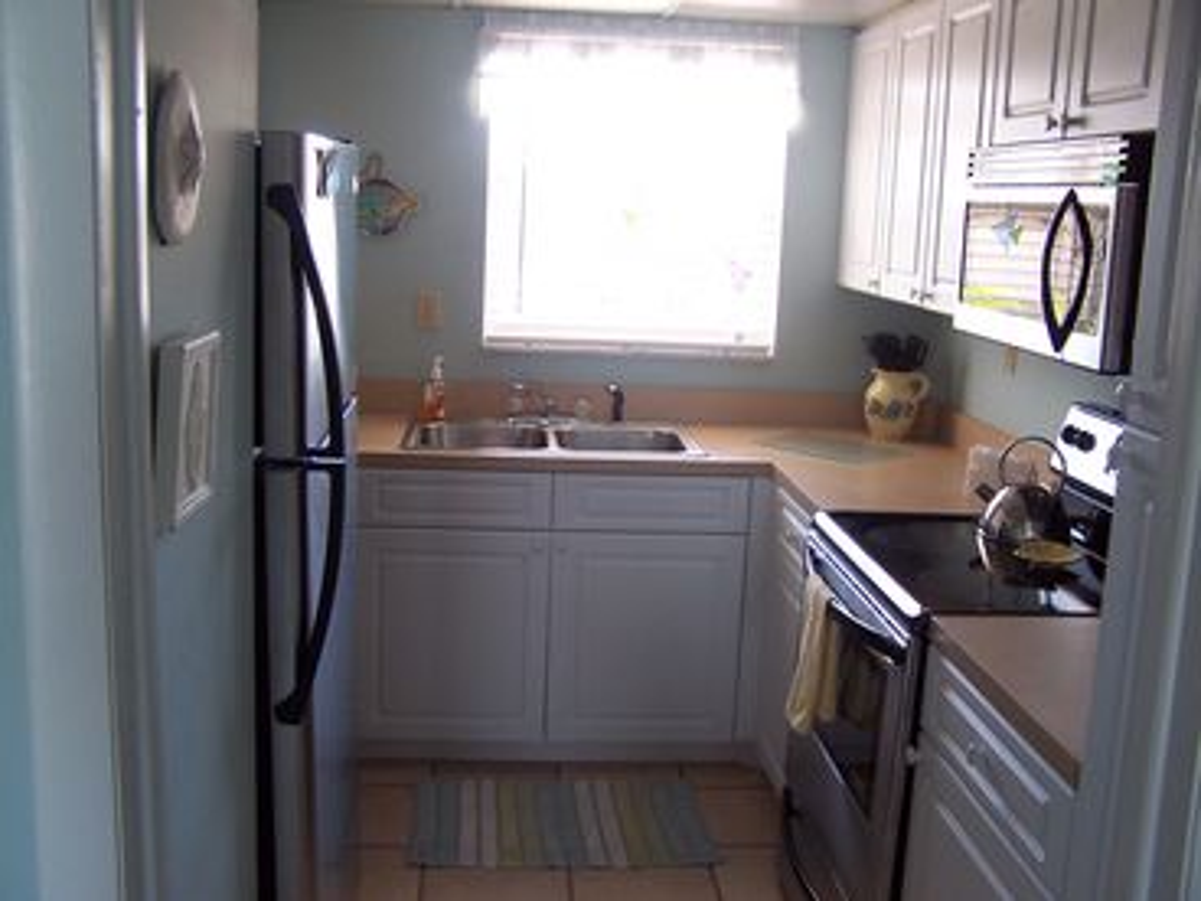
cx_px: 600
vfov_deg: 37.7
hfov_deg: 49.0
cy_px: 450
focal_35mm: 38
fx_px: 1318
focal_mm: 6.3
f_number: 2.8
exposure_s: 1/30
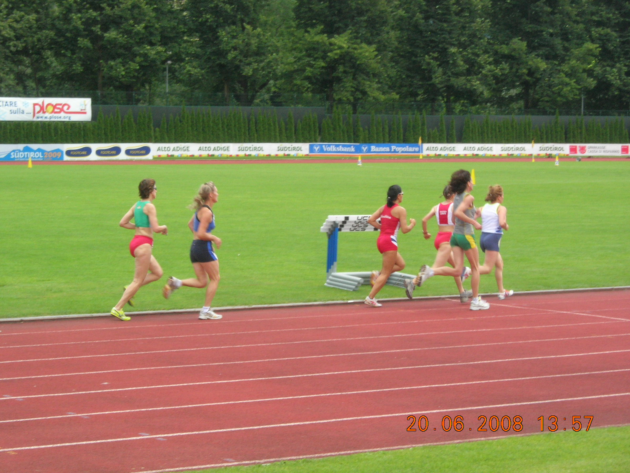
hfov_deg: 17.4
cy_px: 236
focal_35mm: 113
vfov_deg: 13.1
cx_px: 315
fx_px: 2057
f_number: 8.2
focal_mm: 23.4
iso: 200
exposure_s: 1/122
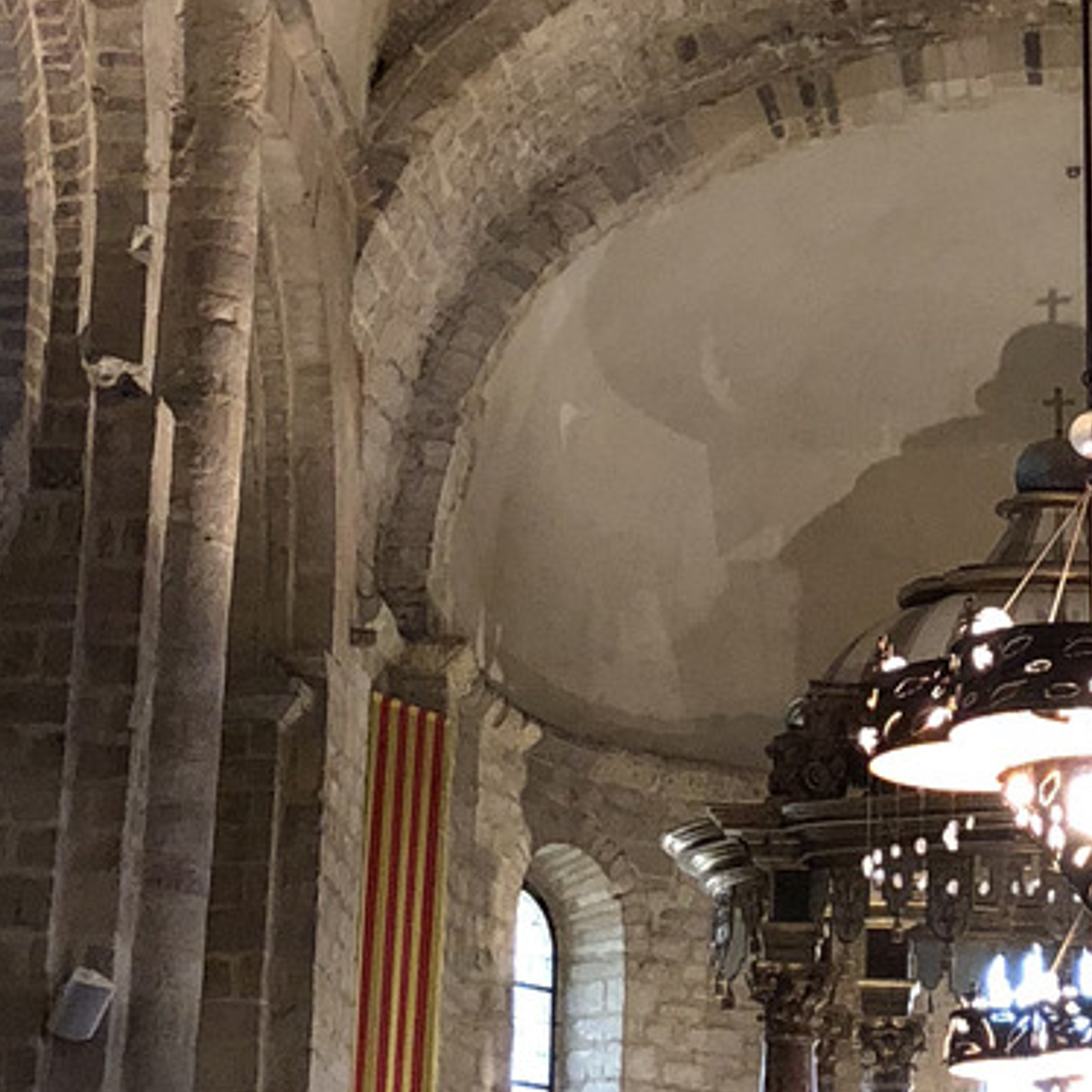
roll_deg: +0.7
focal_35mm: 106
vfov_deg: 16.2
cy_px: 70
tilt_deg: +22.7
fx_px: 3783
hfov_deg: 16.2
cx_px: 1037
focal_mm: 4
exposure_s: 1/4
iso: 125
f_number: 1.8
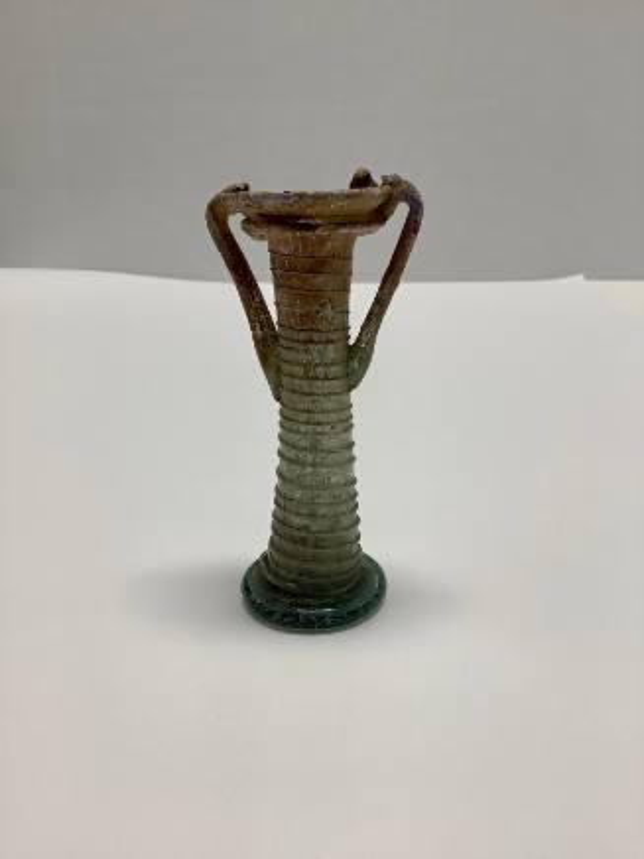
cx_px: 322
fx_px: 769
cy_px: 430
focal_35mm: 31
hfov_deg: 45.4
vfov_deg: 58.4
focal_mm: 3.3
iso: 80
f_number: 2.4
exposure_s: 1/120
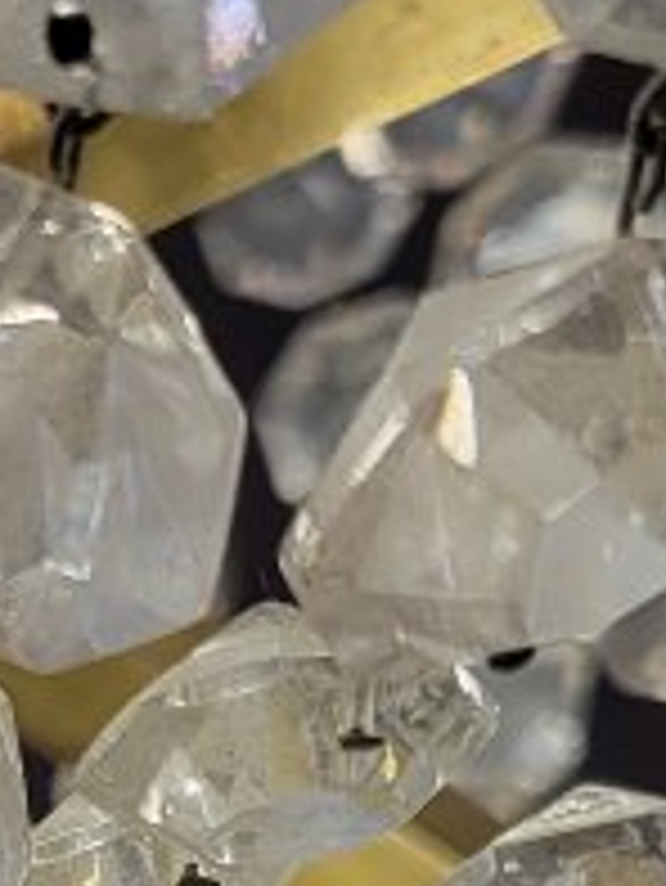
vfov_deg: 12.2
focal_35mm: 158
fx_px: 4049
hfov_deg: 9.0
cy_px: 1030
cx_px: -513
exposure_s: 1/230
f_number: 1.8
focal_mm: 5.4
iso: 40
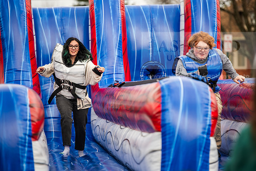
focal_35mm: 180
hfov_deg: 11.4
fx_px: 1280
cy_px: 86
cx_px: 128
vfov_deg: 7.6
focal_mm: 180
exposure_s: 1/800
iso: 125
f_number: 3.5
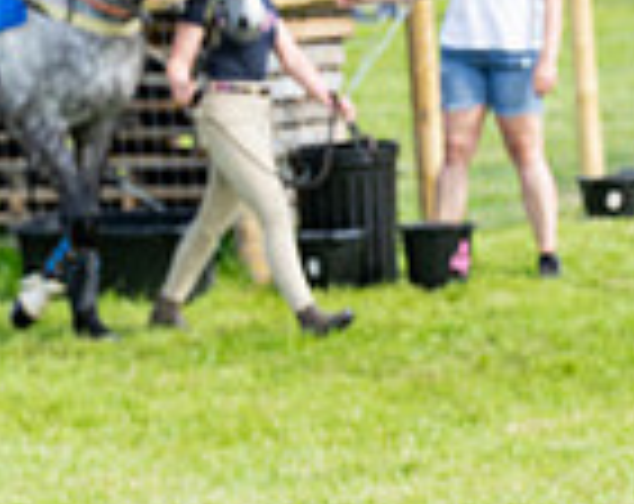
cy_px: 432
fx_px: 7260
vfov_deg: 4.0
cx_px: 1252
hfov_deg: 4.9
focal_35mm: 388
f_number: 5
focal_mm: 86
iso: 200
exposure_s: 1/500
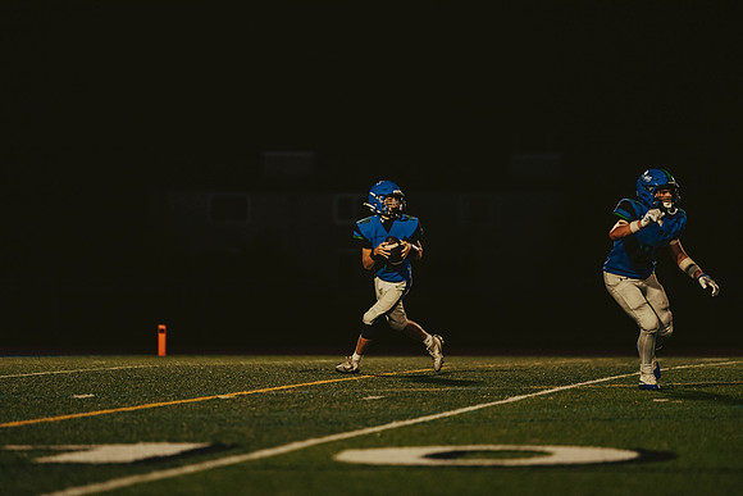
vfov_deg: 6.9
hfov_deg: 10.3
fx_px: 4129
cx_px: 372
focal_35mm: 200
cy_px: 248
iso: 2500
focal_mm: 200
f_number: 2.8
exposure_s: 1/1000
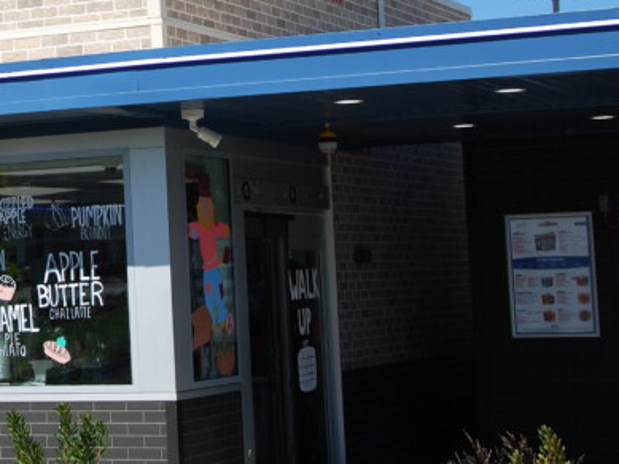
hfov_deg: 16.9
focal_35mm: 114
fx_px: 2039
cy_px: 117
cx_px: -13
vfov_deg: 13.0
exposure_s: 1/1000
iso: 125
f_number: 4.2
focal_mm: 30
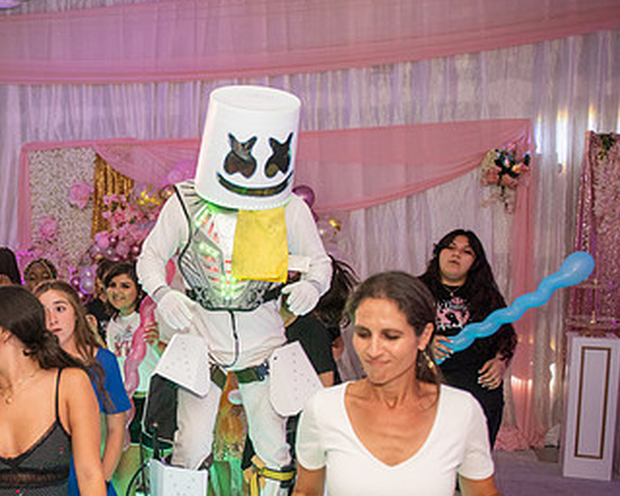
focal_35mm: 41
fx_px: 752
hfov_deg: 42.1
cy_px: 304
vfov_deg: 36.3
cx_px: 95
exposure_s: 1/125
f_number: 3.2
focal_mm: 24
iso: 1250
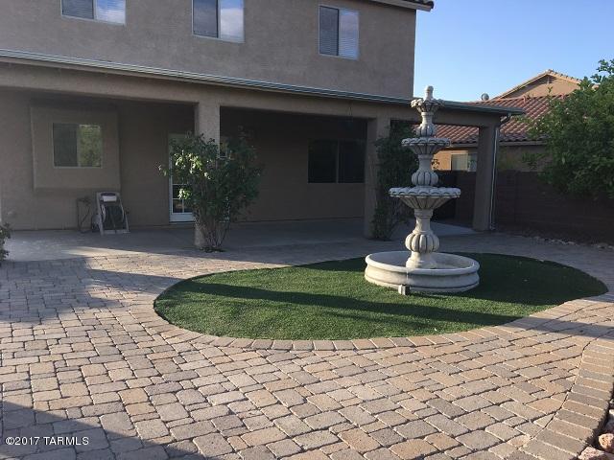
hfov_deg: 61.7
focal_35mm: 29
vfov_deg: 48.2
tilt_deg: -6.8
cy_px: 230
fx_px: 514
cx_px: 307
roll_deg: -0.9
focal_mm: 4.15
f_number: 2.2
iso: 32
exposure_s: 1/610
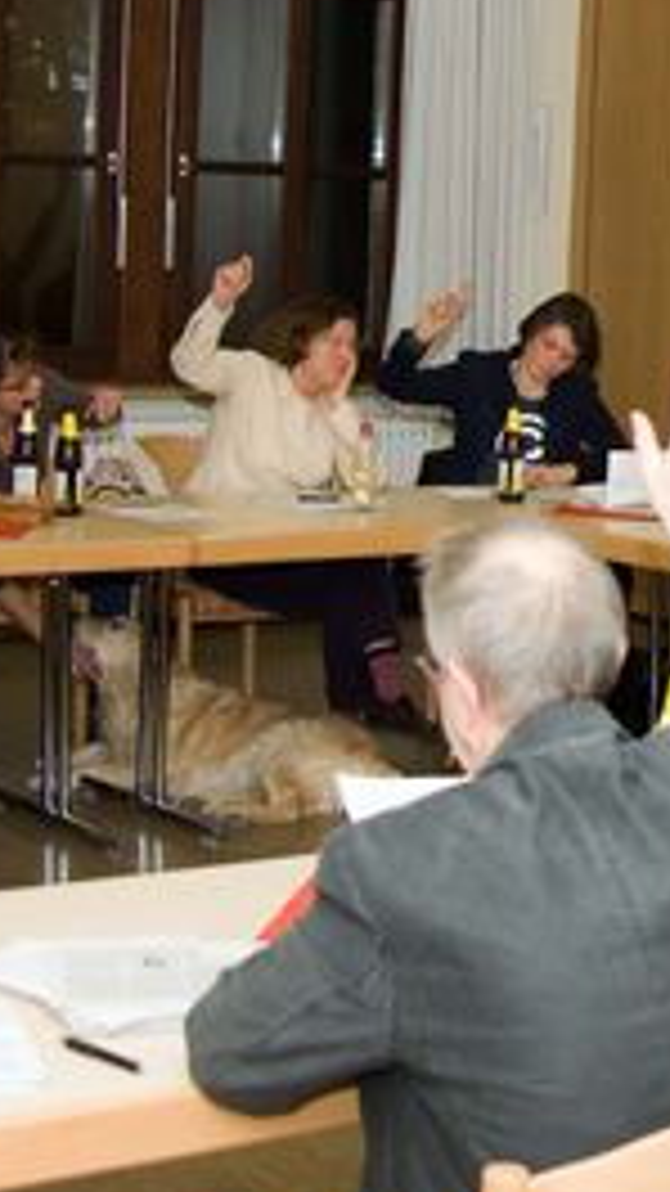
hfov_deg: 12.6
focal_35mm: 91
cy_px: 425
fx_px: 2875
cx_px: 1018
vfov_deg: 23.3
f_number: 3.5
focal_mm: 28
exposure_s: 1/60
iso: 200
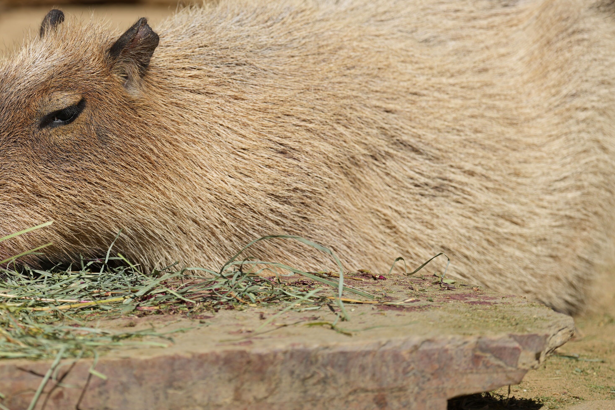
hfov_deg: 3.5
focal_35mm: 589
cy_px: 153
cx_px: 174
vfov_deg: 2.3
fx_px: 10061
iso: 100
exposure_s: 1/1000
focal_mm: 400
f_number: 5
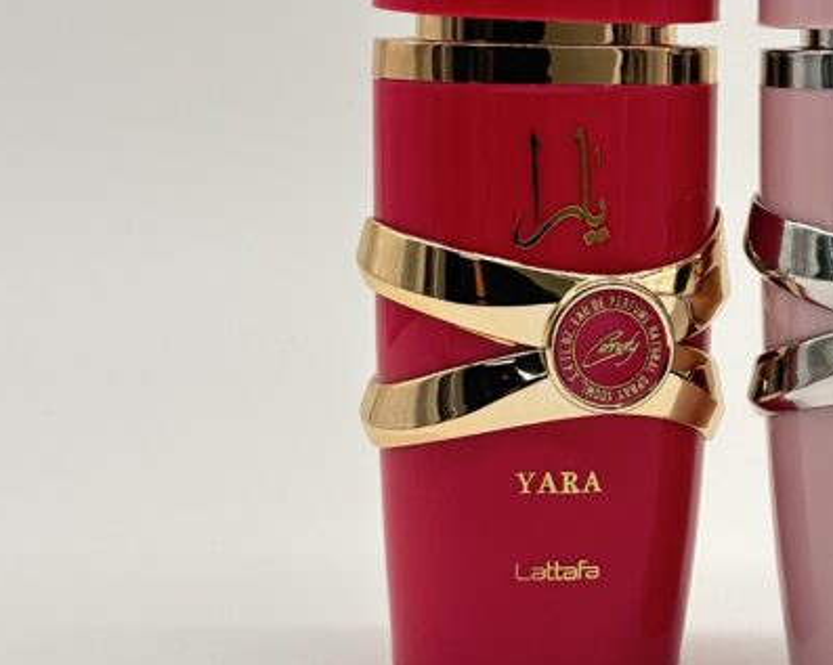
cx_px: 778
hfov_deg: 14.5
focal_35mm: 131
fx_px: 3227
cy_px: 369
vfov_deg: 11.8
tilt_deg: -6.5
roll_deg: +0.0
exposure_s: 1/302
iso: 50
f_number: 1.6
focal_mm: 5.96
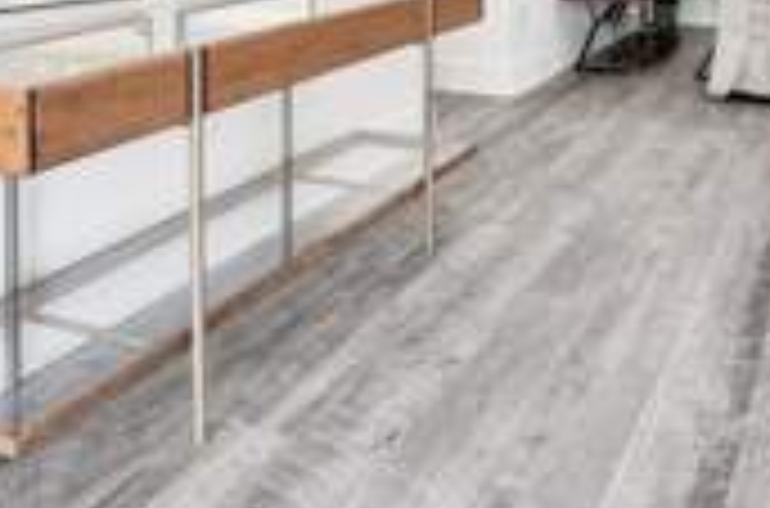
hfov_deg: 43.4
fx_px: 960
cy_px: -106
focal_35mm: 45
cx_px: 477
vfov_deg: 26.3
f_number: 4
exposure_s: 1/100
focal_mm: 16
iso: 640
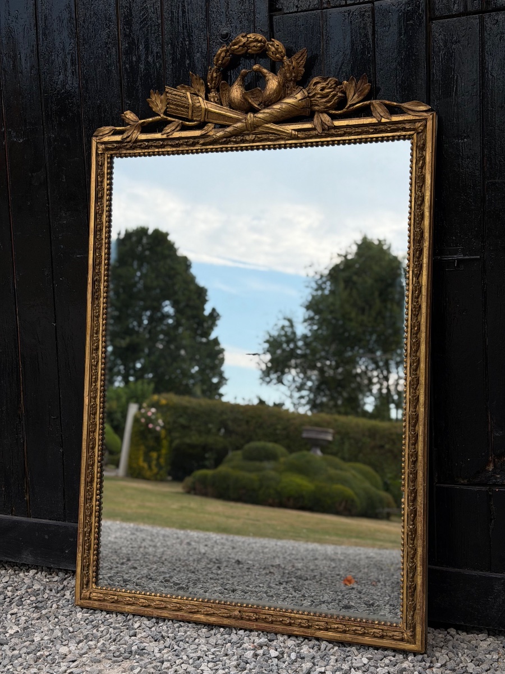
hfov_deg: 30.3
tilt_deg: -6.5
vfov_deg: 39.7
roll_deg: +1.4
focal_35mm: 48
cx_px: 252
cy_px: 337
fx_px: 934
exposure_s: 1/4878
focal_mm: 6.76
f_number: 1.78
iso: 64
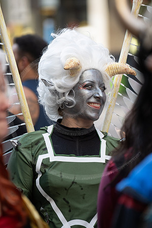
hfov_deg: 6.1
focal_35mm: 225
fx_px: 1425
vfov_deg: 9.1
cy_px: 114
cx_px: 76
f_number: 2.8
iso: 1000
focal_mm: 150
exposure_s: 1/1000
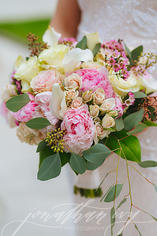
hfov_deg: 16.0
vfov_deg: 23.9
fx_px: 557
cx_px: 78
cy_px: 118
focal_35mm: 85
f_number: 2
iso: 200
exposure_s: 1/2500
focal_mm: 85
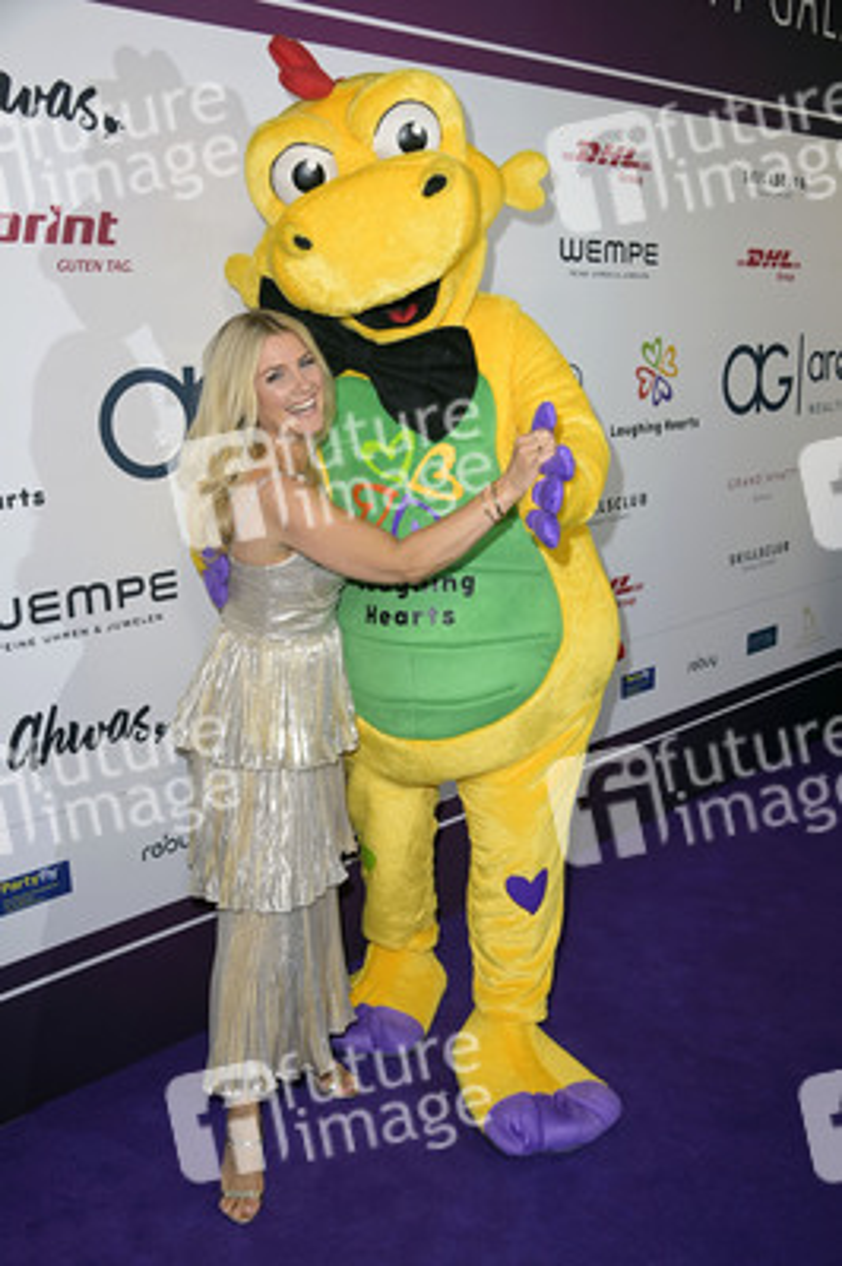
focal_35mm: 32
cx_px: 421
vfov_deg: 58.8
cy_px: 633
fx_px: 1125
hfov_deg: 41.0
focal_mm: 32
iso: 640
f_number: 5
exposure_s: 1/250
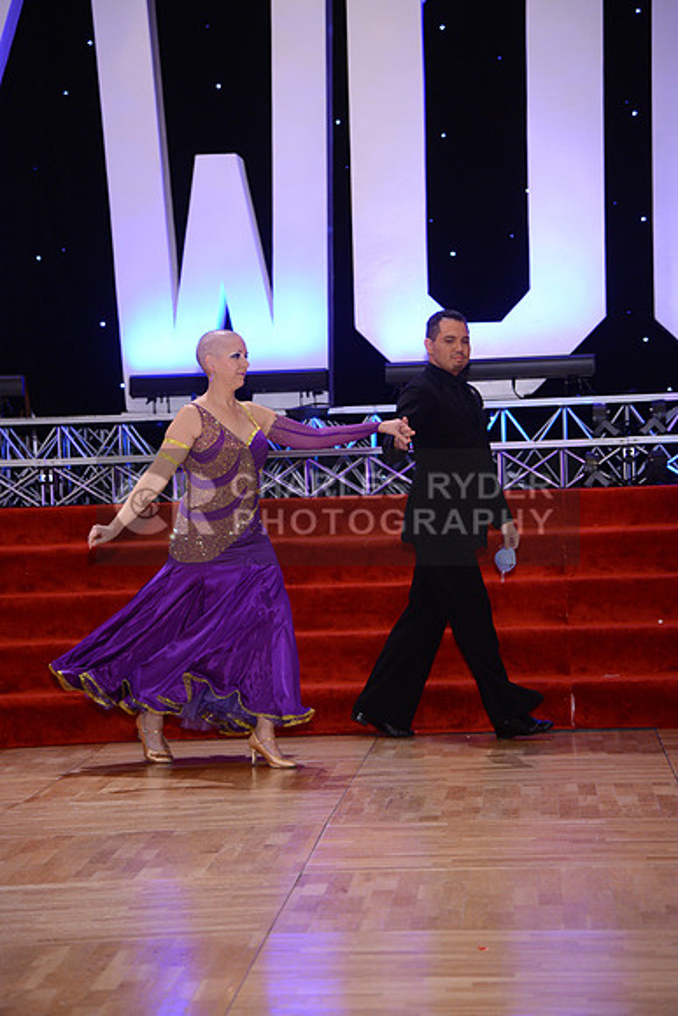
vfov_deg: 17.1
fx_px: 3388
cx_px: 339
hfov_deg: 11.4
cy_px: 508
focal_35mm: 120
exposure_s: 1/250
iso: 1600
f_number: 4
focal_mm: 120
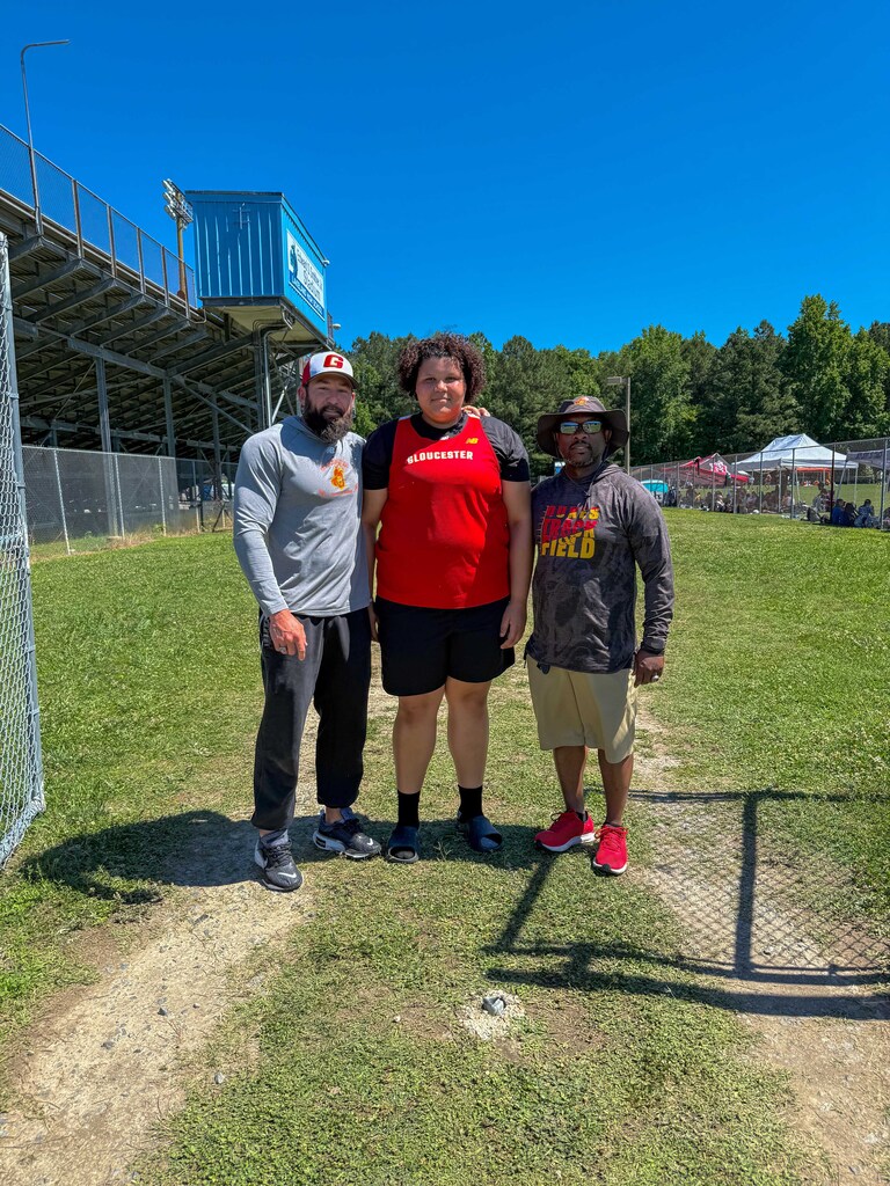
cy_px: 593
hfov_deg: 56.8
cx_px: 445
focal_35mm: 24
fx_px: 823
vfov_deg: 71.6
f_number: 1.8
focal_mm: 6.76
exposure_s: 1/2800
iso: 80
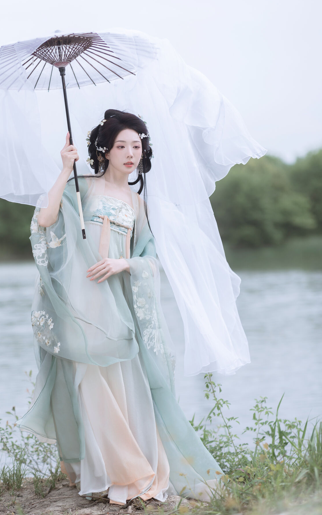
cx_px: 155
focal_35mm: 87
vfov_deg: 23.8
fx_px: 1222
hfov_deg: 15.0
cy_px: 257
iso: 100
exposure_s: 1/1600
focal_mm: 85
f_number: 2
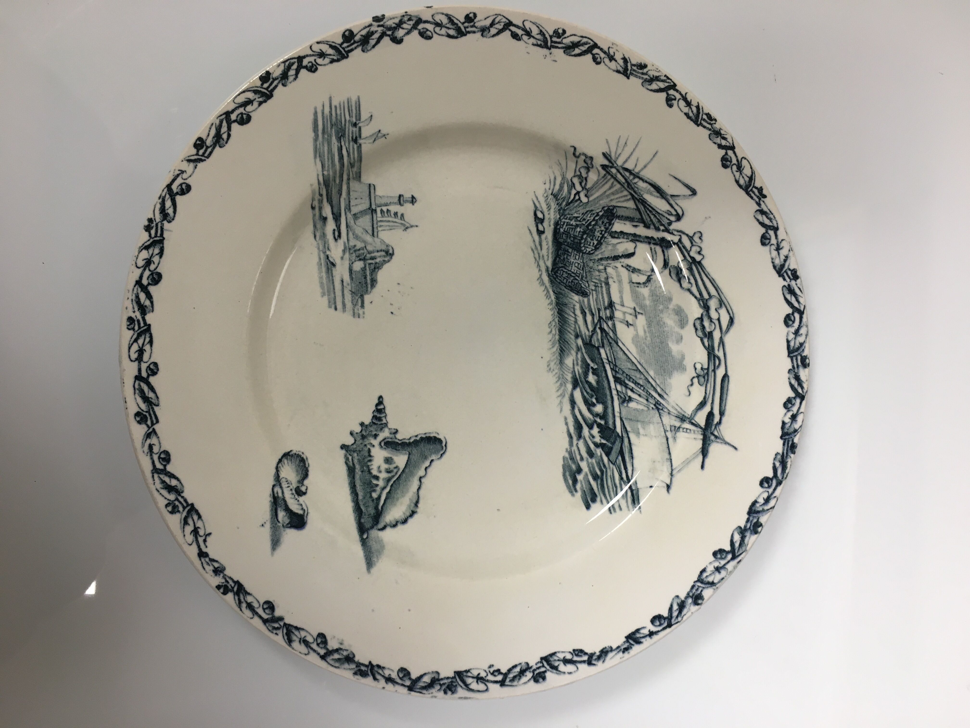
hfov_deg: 61.7
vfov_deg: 48.2
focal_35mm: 29
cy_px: 364
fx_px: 813
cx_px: 485
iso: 64
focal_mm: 4.15
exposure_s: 1/33
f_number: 2.2
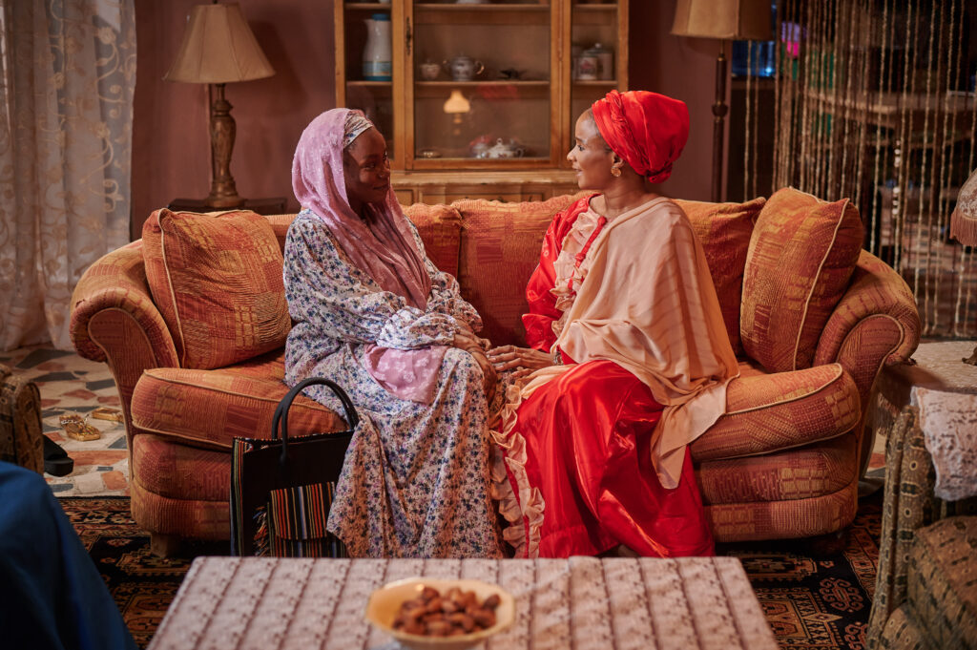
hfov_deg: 39.6
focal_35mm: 50
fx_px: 1356
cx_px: 488
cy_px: 325
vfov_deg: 26.9
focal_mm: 50
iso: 640
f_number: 2.8
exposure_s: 1/160
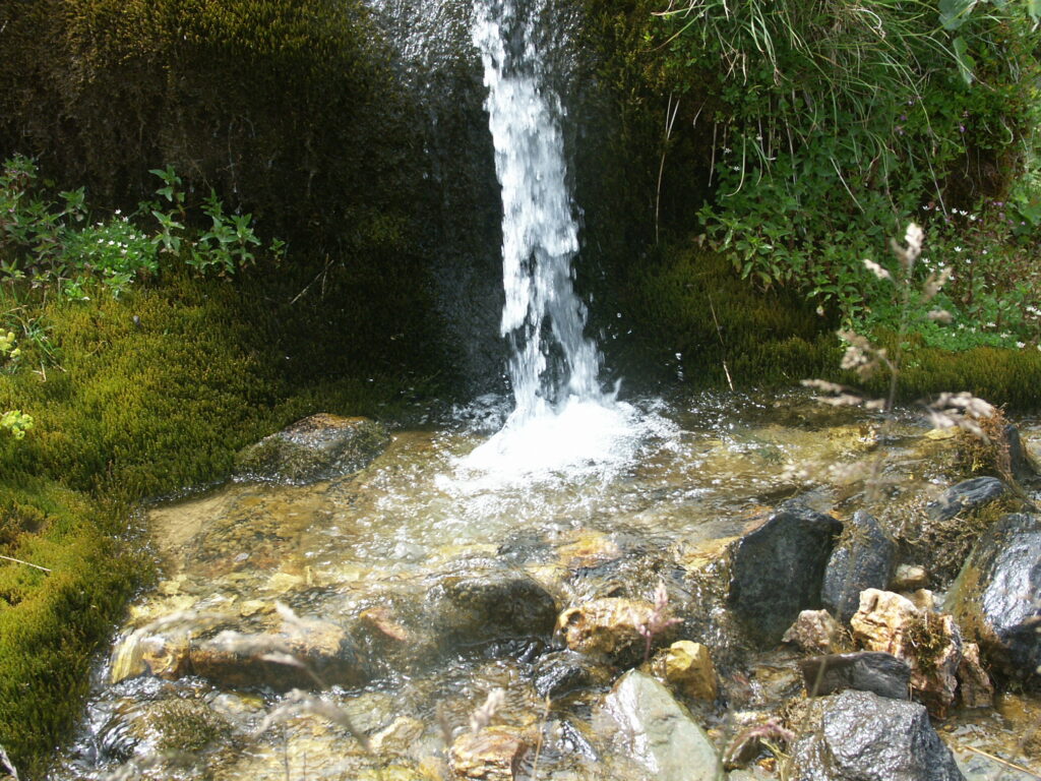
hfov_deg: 31.7
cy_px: 390
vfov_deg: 24.0
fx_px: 1834
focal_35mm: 61
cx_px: 520
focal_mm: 15.16
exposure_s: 1/200
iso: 100
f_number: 5
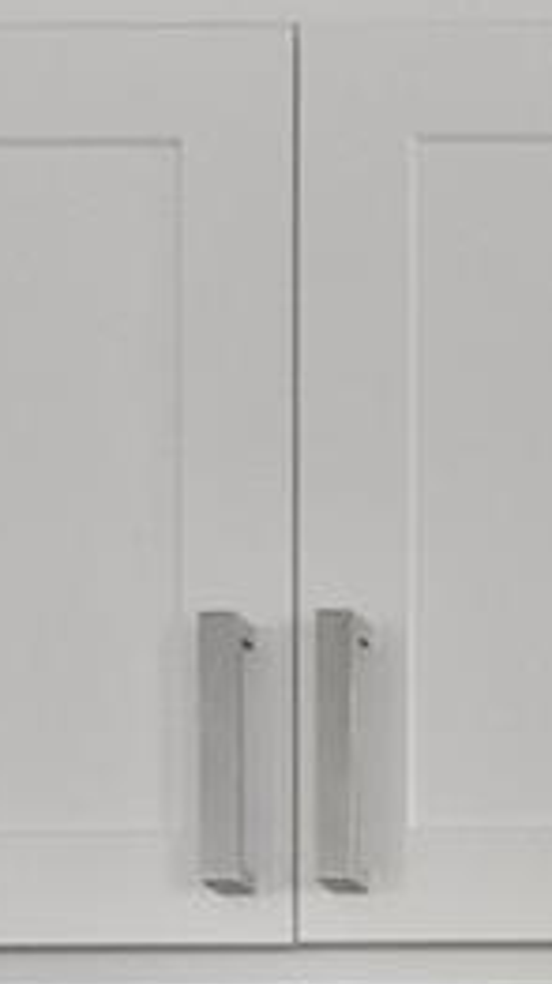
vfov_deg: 14.2
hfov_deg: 8.1
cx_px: 1570
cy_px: 1857
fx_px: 3415
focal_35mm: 131
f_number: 8
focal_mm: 16
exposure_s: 1/3
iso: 2000
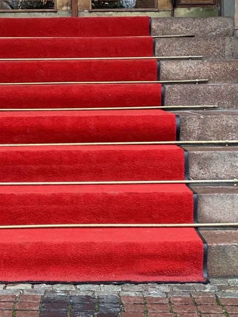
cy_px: 74
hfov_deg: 13.3
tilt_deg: +1.0
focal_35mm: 111
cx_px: 65
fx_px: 1018
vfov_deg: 17.6
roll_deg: +1.0
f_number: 2
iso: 250
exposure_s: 1/56
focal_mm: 6
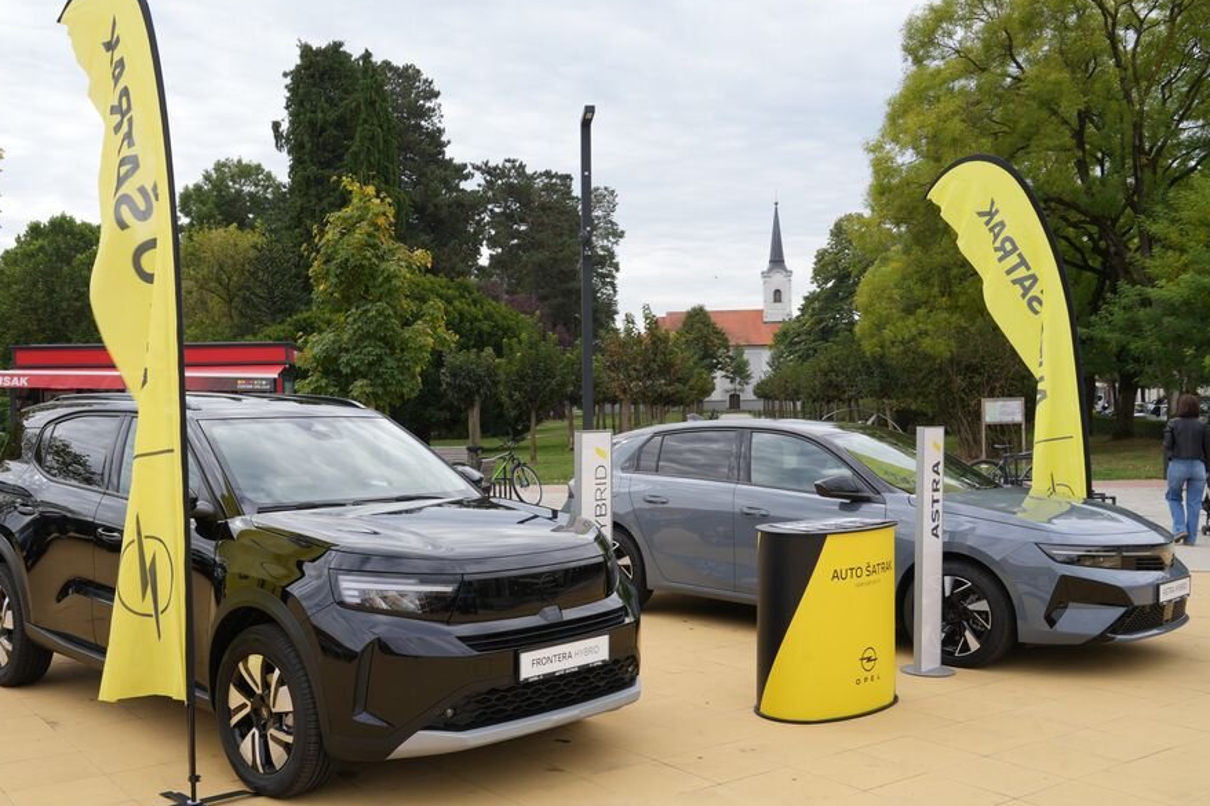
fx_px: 1176
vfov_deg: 37.8
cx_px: 517
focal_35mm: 35
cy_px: 451
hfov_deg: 54.2
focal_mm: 30
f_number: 10
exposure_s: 1/60
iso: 100
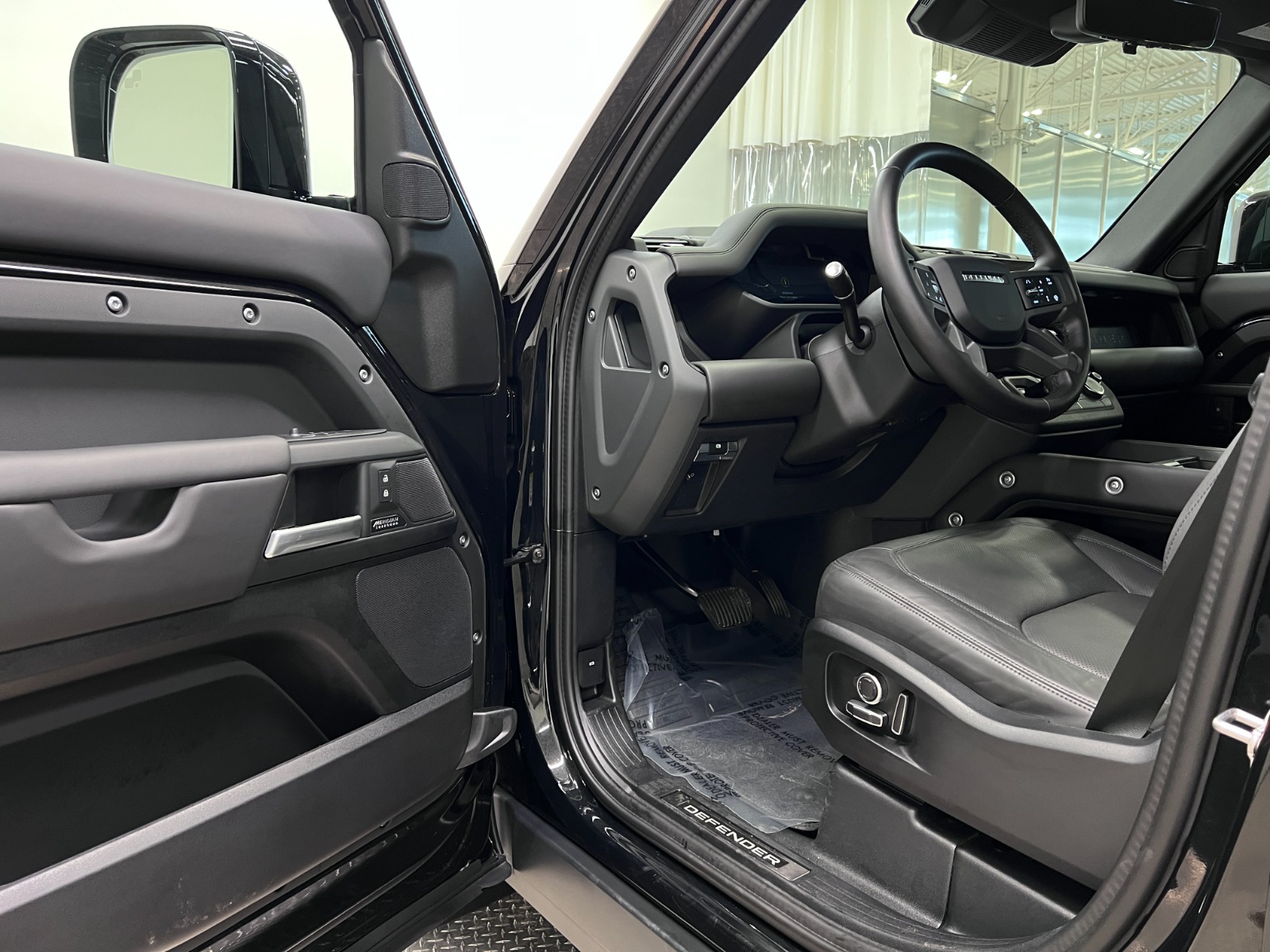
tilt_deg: -8.7
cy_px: 476
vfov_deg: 53.1
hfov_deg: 67.3
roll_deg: -0.4
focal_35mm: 26
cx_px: 635
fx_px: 954
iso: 250
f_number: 1.5
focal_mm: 5.7
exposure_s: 1/60
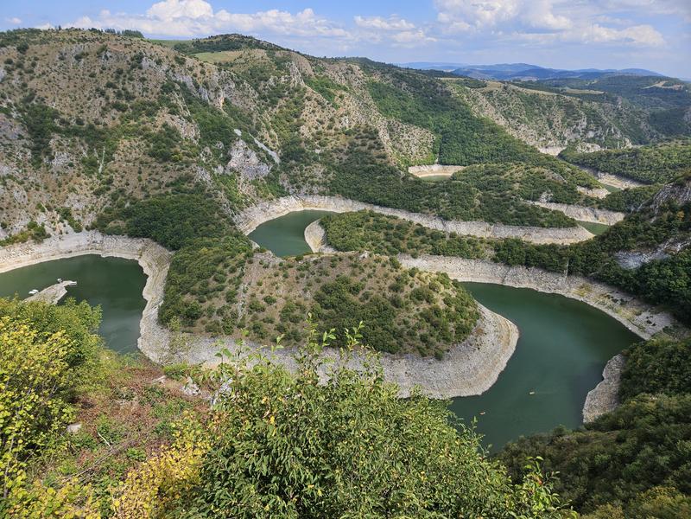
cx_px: 346
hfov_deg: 73.9
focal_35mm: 23
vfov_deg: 58.9
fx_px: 459
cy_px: 260
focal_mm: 5.4
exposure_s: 1/1668
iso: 25
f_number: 1.8
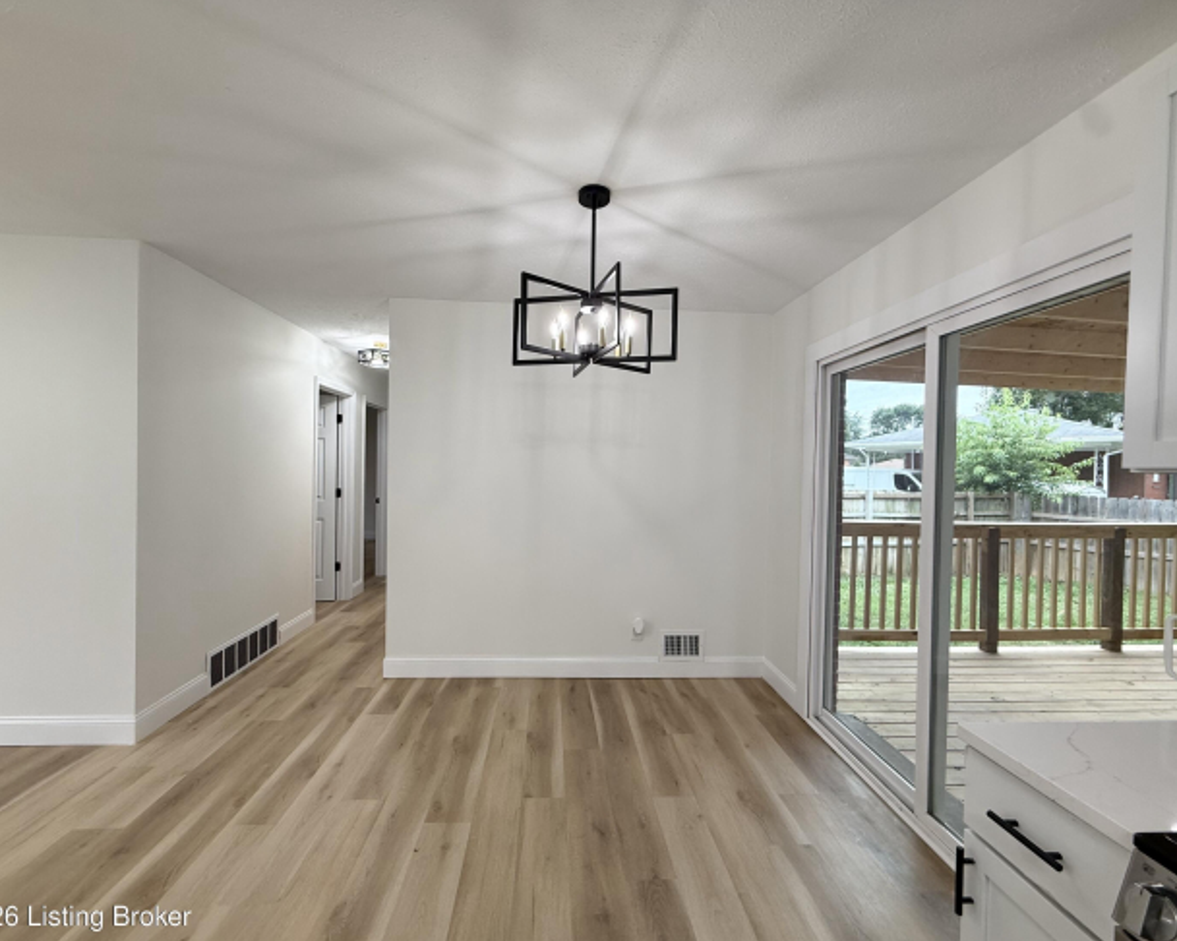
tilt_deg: -2.5
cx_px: 582
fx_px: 522
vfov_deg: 84.0
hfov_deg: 96.8
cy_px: 476
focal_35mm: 15
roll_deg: -1.6
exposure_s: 1/120
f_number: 2.2
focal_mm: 2.22
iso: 100
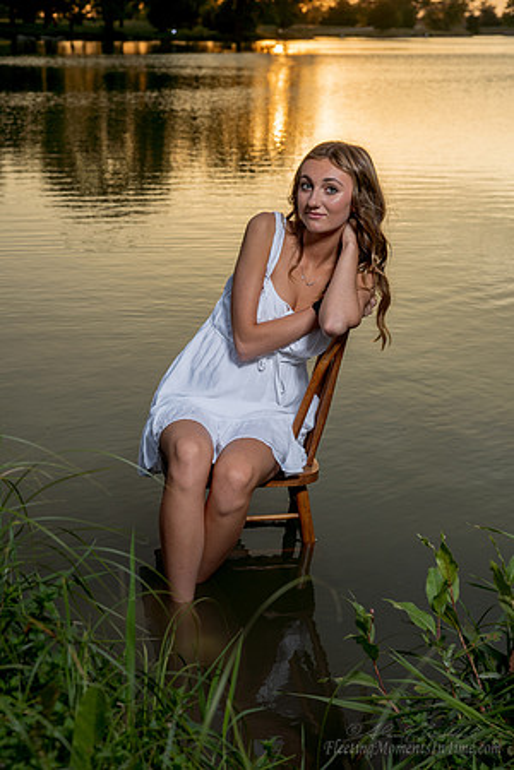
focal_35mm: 50
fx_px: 1071
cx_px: 257
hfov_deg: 27.0
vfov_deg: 39.6
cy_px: 385
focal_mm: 50
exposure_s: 1/250
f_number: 5.6
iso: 100
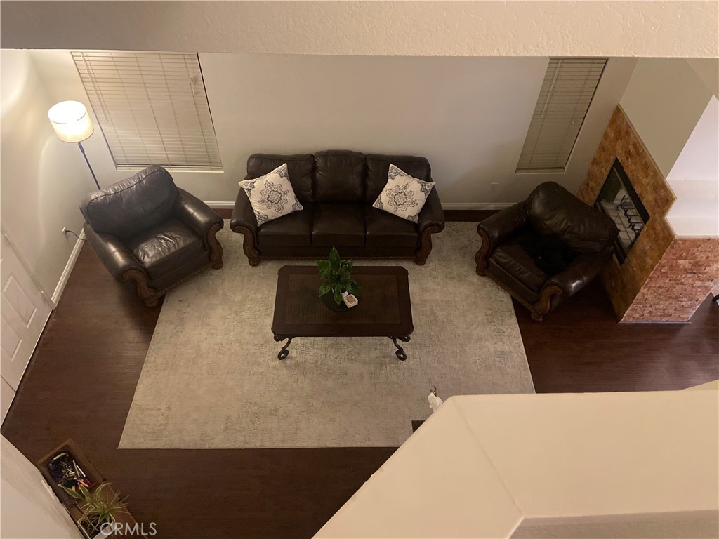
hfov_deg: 67.3
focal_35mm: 26
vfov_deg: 53.1
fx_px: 540
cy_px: 270
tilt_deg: -48.7
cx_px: 360
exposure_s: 1/30
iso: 640
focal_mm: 4.25
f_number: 1.8
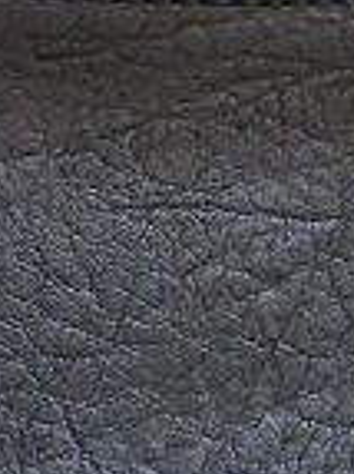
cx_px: 189
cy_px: 255
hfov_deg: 12.2
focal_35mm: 121
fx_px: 1652
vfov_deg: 16.3
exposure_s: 1/10
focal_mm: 4
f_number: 1.8
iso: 1600
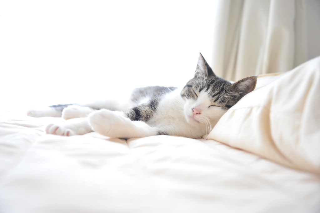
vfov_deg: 28.0
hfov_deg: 41.1
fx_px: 426
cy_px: 106
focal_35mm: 48
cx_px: 160
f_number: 4.5
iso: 3200
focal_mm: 48
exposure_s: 1/100
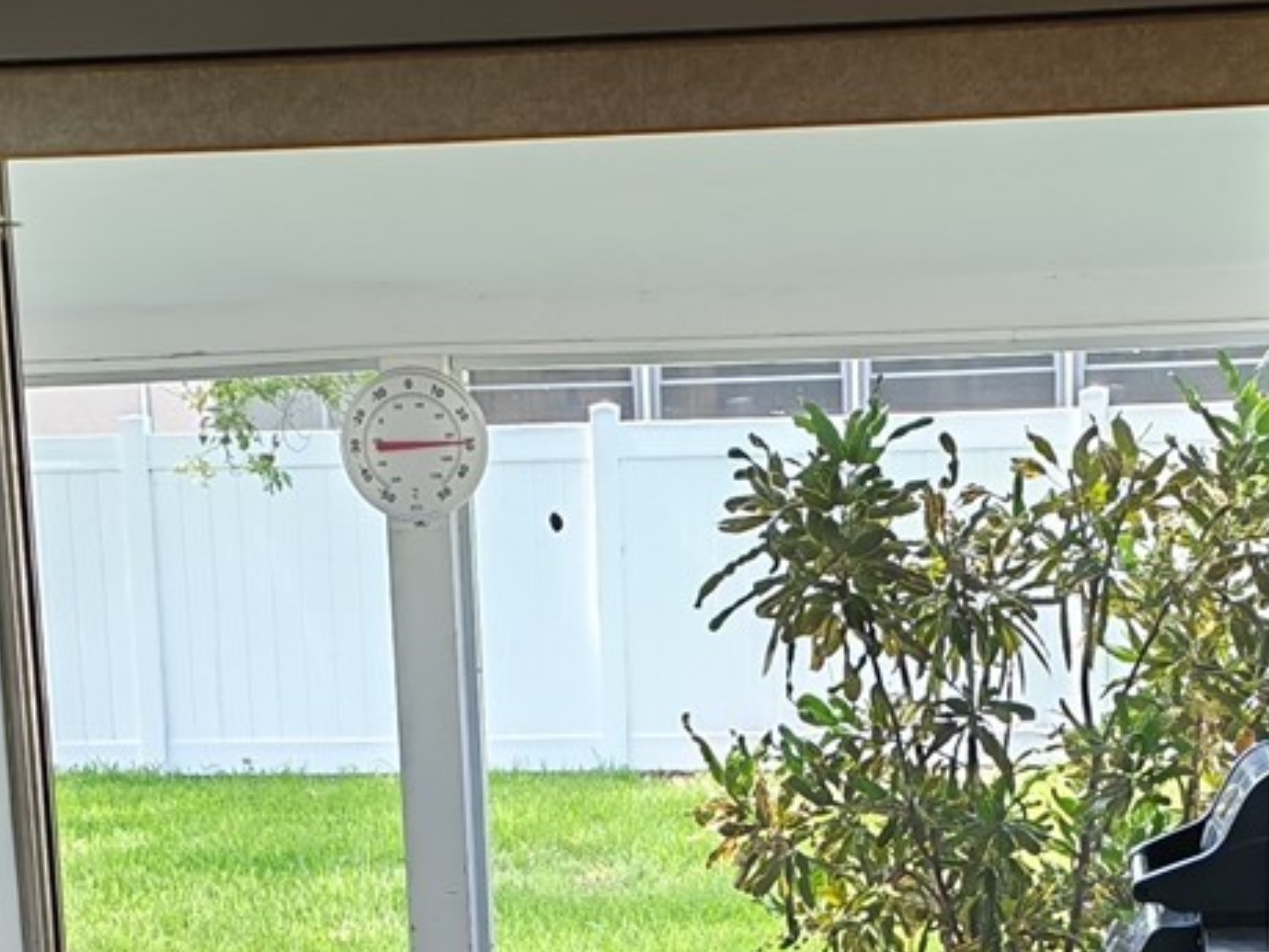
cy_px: 1120
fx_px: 3446
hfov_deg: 20.9
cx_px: 659
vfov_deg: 15.2
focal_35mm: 94
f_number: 1.9
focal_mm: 6.12
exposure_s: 1/100
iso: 250
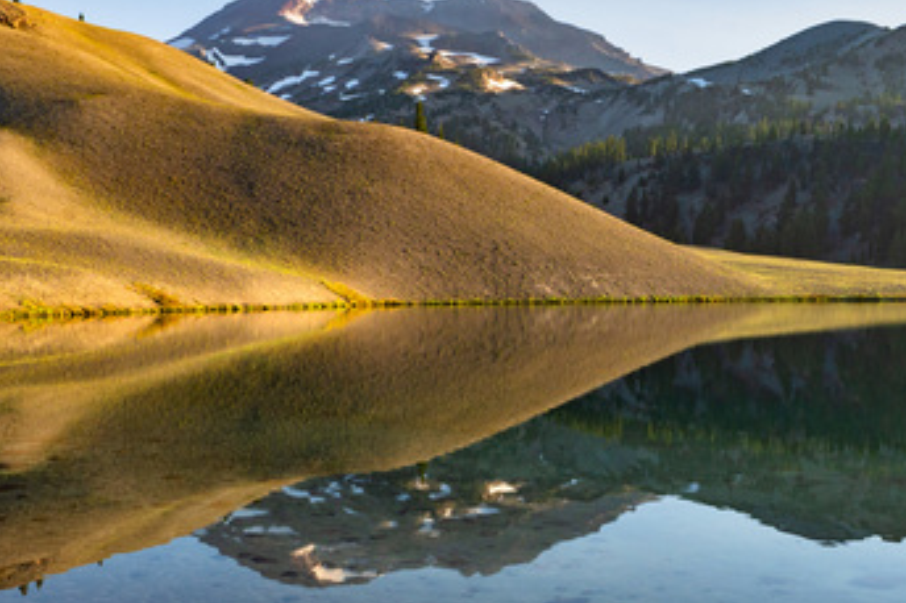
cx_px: 416
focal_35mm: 44
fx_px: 1107
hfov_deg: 44.5
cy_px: 394
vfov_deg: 30.3
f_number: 16
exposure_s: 1/80
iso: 200
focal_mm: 18
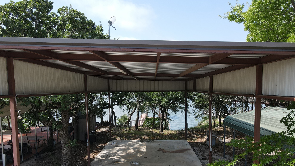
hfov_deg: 69.9
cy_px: 108
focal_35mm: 27
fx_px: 211
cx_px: 146
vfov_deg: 42.4
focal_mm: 4.5
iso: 100
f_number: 2.8
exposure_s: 1/400
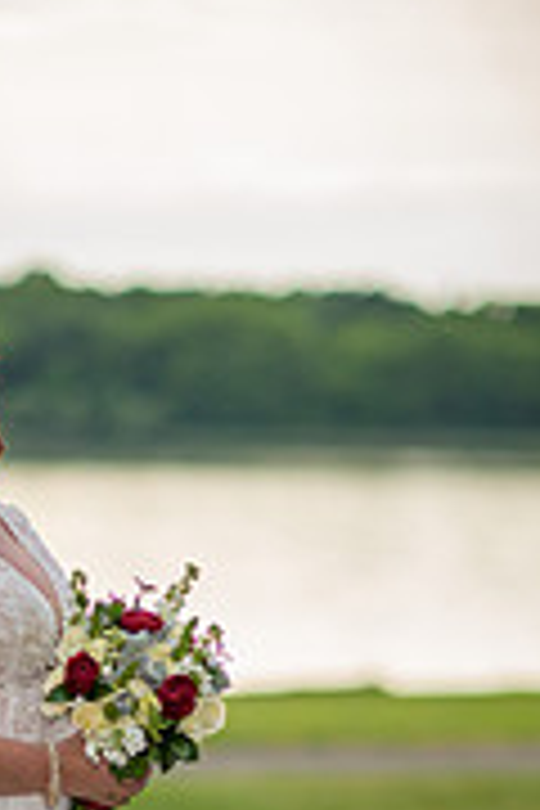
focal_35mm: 212
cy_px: 846
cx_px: 146
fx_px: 4770
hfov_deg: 6.5
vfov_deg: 9.6
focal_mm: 85
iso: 100
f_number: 1.4
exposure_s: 1/1000
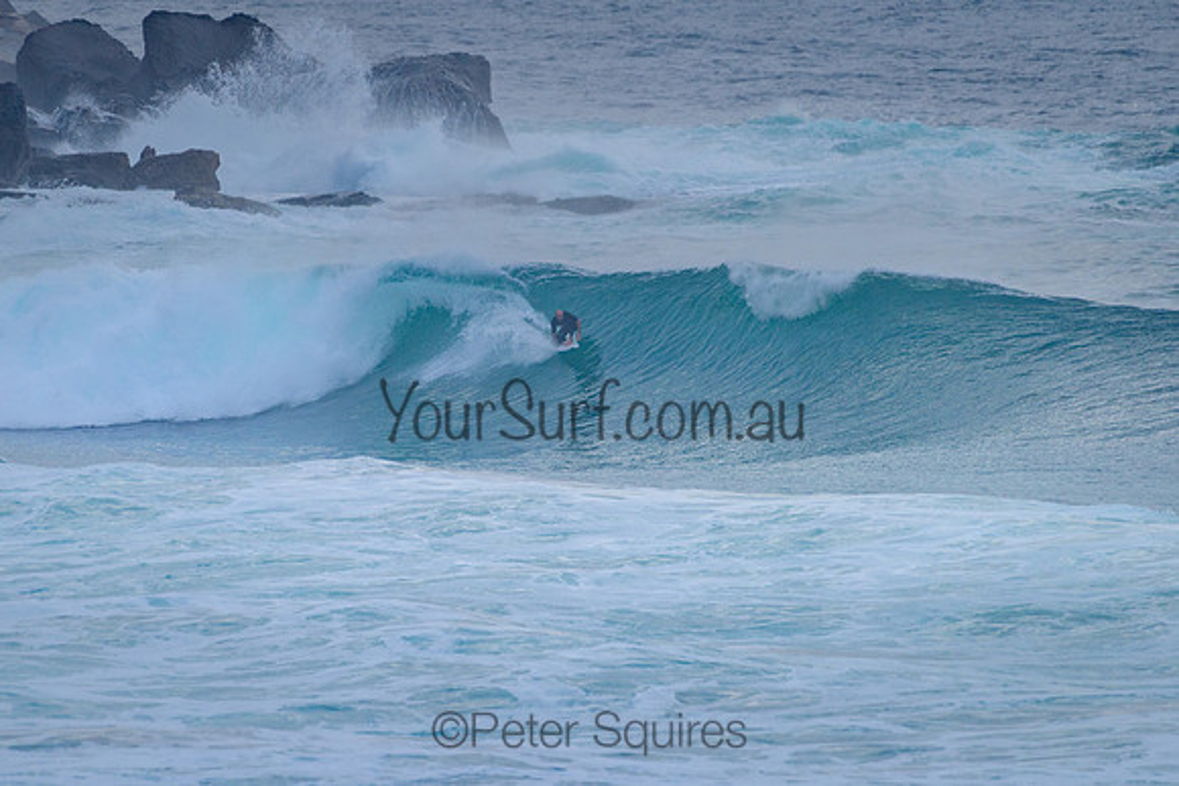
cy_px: 348
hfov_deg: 3.4
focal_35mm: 613
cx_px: 543
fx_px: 20086
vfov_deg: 2.2
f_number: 5.6
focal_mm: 500
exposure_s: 1/2000
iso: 640
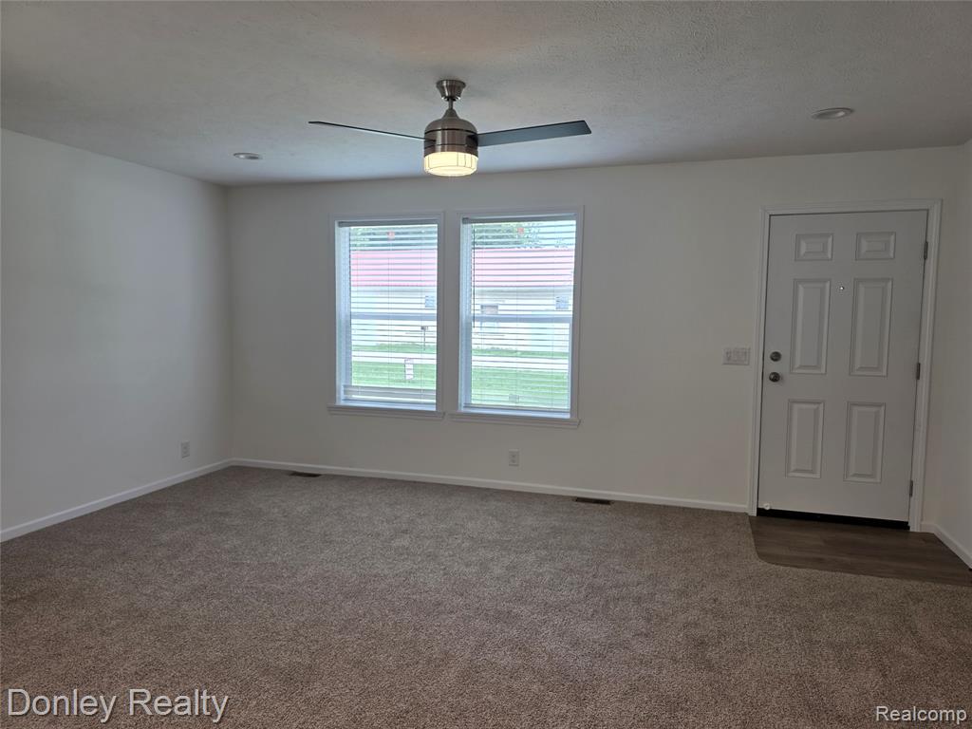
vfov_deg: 58.9
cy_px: 364
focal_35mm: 23
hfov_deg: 73.9
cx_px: 486
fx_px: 646
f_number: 1.7
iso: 50
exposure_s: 1/120
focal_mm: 6.3
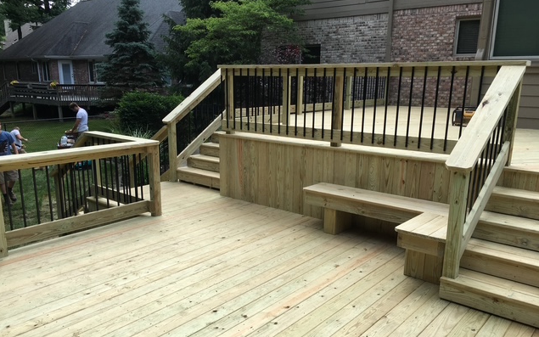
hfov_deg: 61.2
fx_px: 455
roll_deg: +1.2
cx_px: 268
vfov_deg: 40.5
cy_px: 198
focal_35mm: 31
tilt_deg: -13.2
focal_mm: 4.15
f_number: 2.2
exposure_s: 1/569
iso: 25
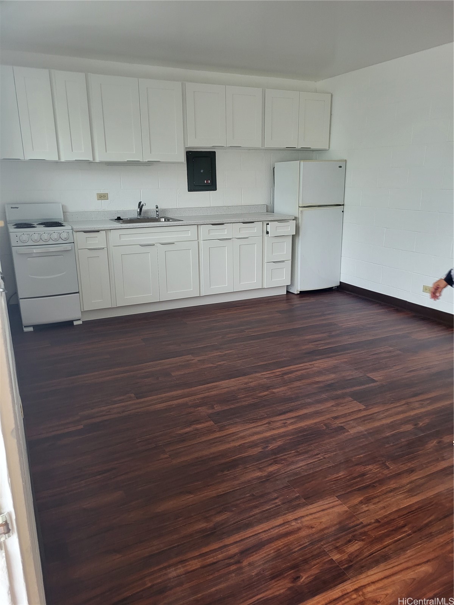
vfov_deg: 67.3
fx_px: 455
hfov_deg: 53.1
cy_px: 302
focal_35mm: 26
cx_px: 227
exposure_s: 1/120
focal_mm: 5.4
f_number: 1.8
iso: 250
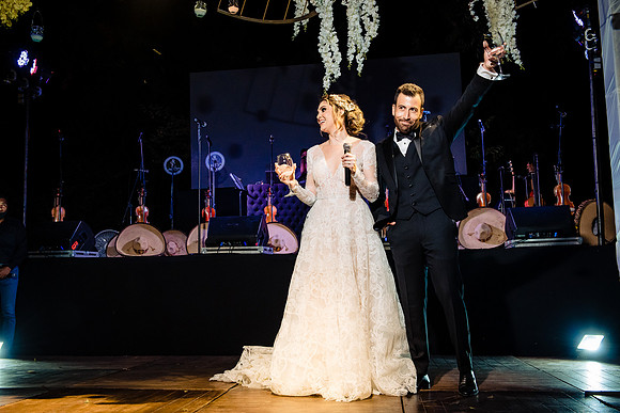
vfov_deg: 33.4
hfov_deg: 48.4
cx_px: 310
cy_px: 206
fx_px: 689
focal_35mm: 40
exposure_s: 1/60
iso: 2000
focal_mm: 38
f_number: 8
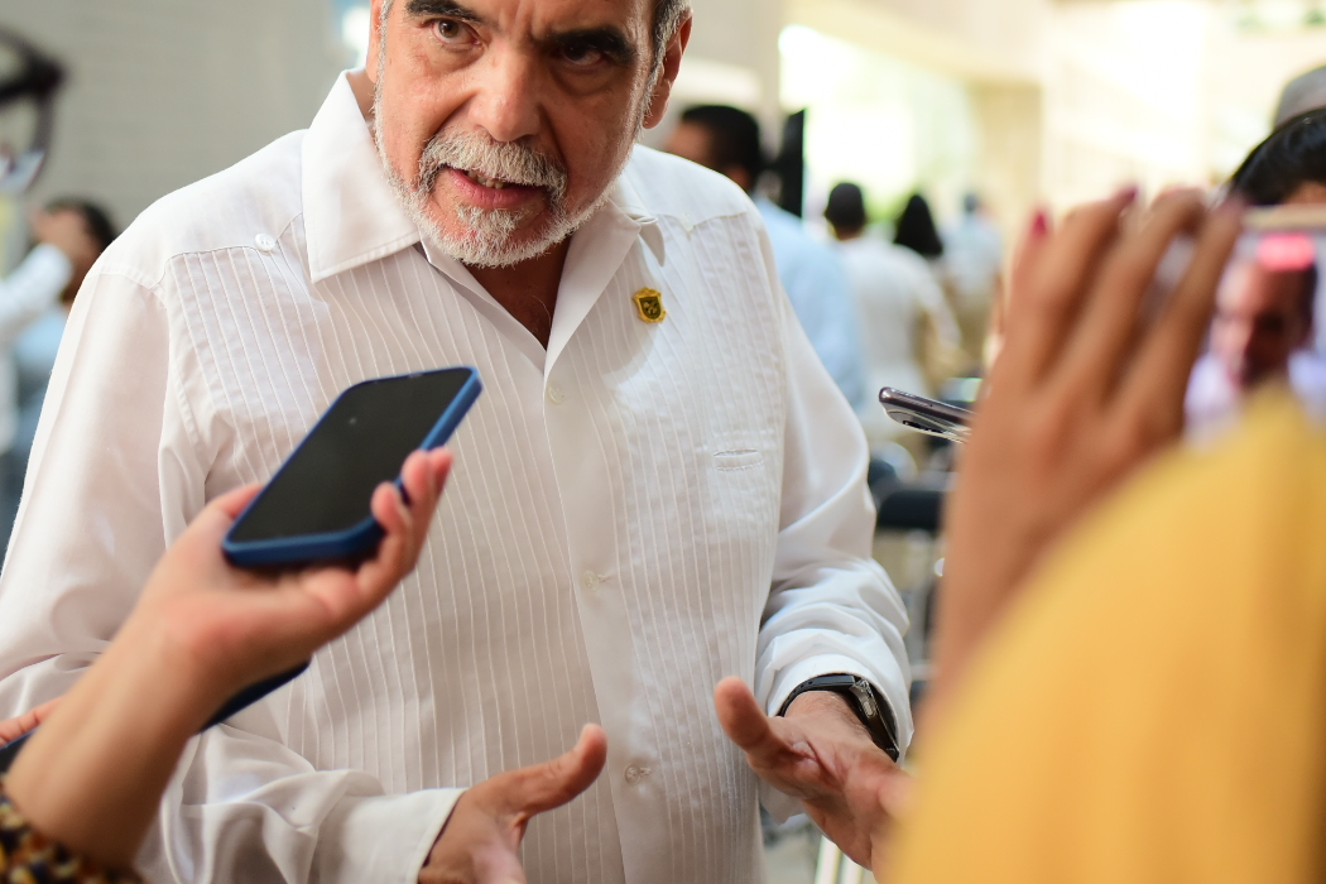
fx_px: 1989
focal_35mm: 54
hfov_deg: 36.7
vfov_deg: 25.0
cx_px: 505
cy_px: 317
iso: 1250
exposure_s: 1/500
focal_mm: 35
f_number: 2
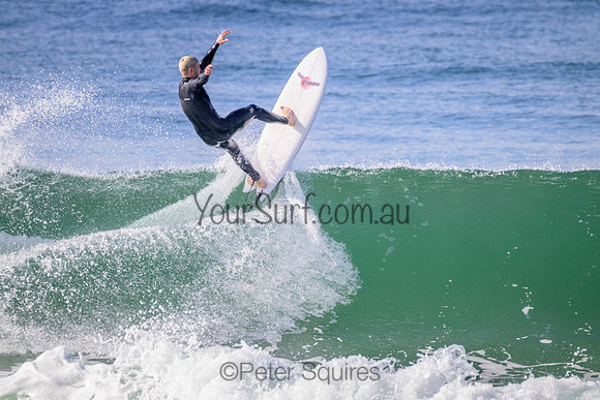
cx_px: 300
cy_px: 200
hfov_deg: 2.6
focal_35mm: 800
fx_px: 13336
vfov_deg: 1.7
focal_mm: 800
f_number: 11
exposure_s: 1/2000
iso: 1800
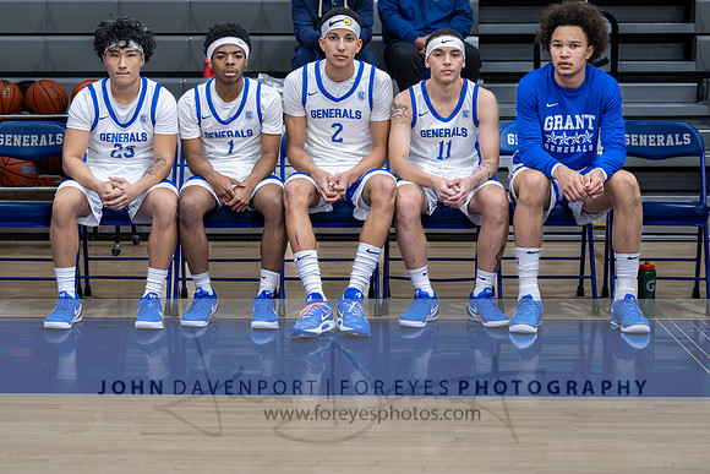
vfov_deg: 16.3
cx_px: 305
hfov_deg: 24.2
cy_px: 194
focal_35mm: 84
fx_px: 1657
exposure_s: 1/1000
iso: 10000
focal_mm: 70
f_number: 2.8
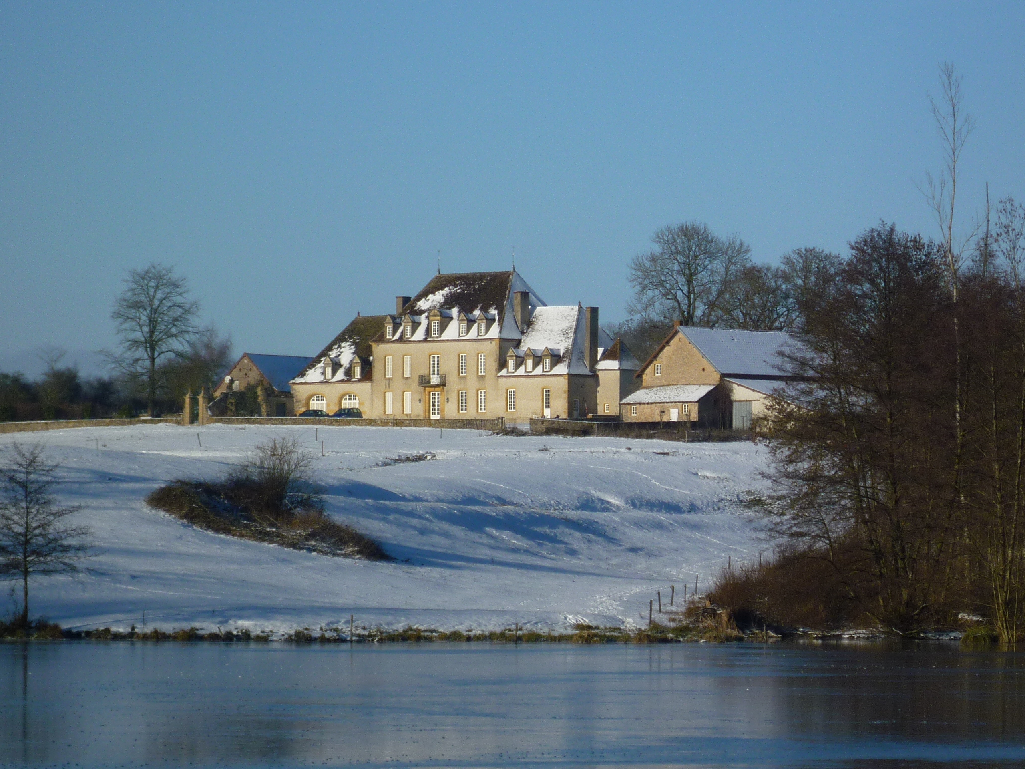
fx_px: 6189
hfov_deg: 9.5
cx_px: 512
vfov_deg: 7.1
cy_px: 384
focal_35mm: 209
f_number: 5.9
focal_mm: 24
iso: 80
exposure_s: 1/640
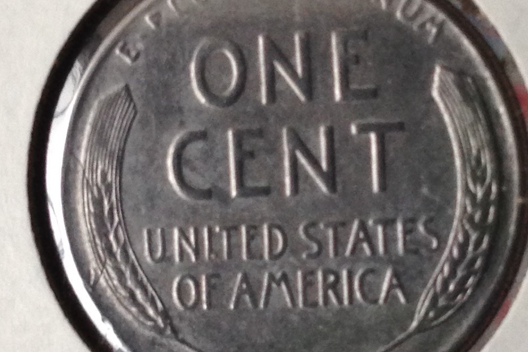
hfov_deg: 42.7
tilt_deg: -68.2
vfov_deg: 29.3
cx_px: 264
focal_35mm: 46
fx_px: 675
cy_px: 186
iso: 125
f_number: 2.4
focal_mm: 4.12
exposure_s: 1/20
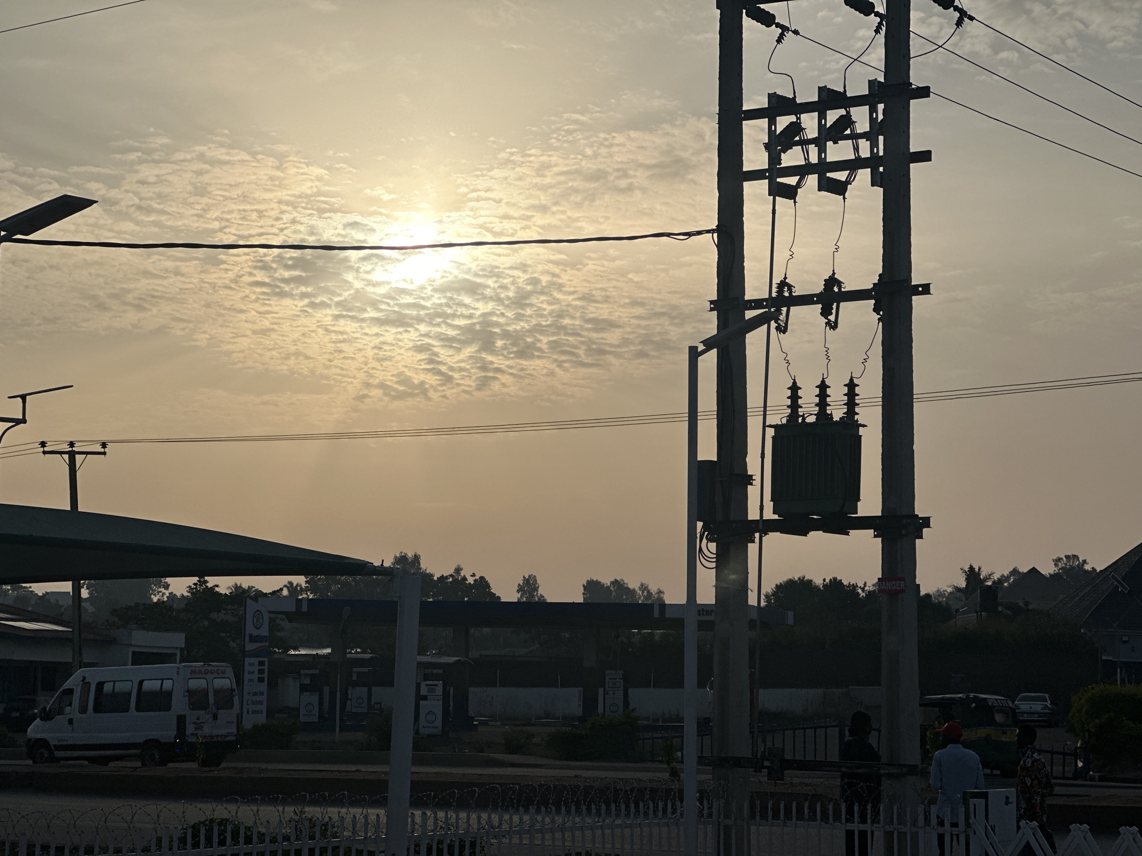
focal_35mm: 77
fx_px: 2540
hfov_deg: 25.3
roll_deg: -2.0
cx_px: 571
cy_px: 428
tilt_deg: +7.2
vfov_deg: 19.1
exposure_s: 1/2950
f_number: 2.8
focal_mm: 9
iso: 20
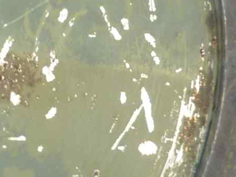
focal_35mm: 141
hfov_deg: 13.4
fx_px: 961
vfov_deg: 10.5
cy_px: 35
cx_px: -86
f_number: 3.3
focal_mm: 4.1
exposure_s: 1/10
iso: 80
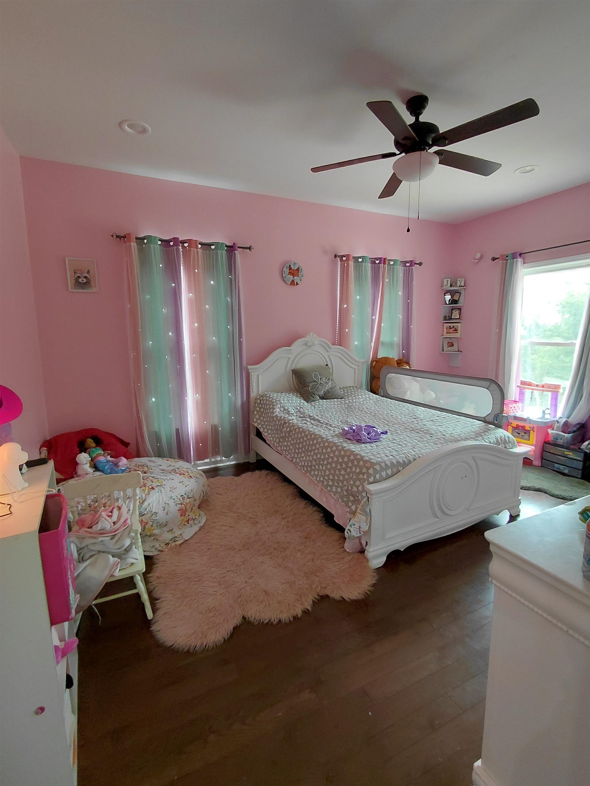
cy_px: 393
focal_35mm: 16
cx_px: 295
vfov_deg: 94.5
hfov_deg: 78.1
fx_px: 364
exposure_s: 1/60
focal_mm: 1.64
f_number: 2.2
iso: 125
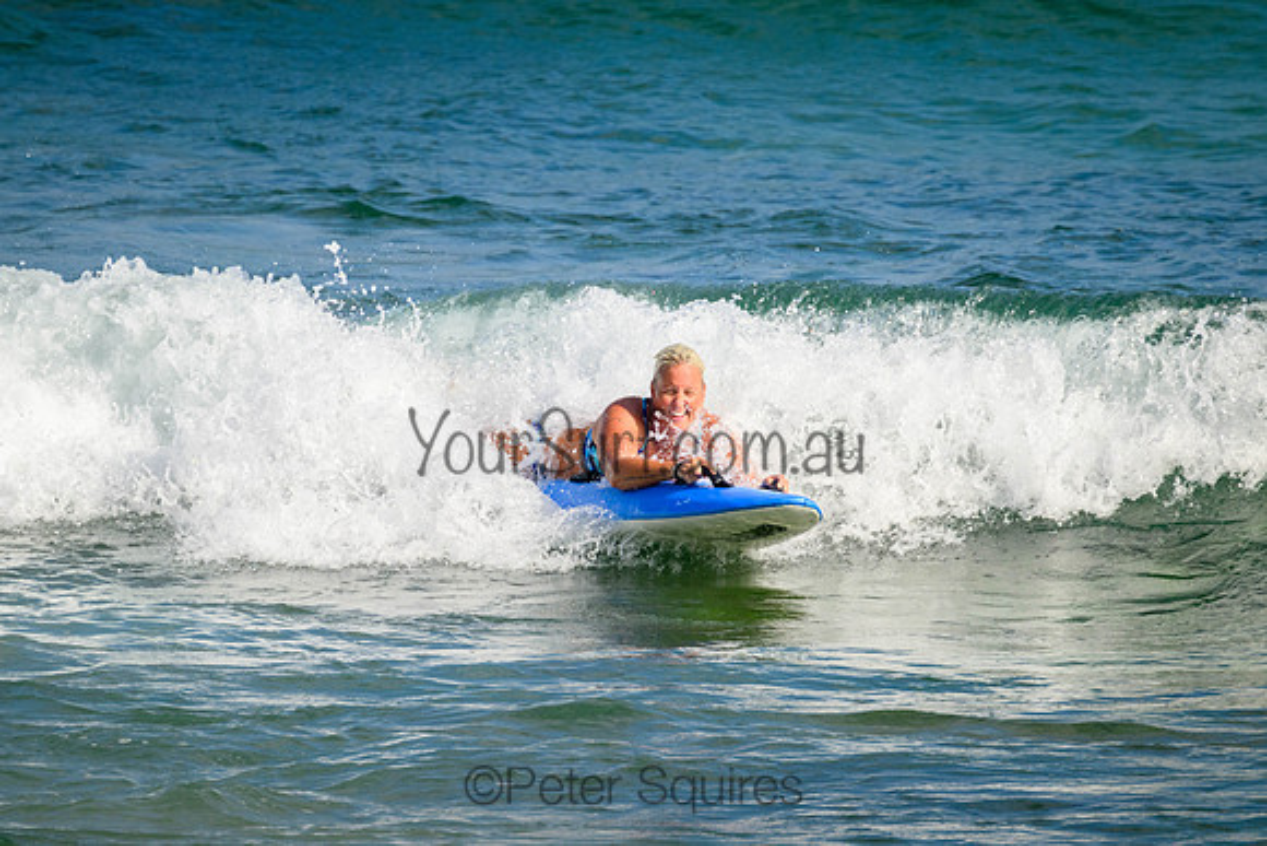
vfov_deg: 1.7
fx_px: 28161
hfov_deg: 2.6
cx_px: 634
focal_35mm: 800
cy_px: 423
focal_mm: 800
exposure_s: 1/2000
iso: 1000
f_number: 11
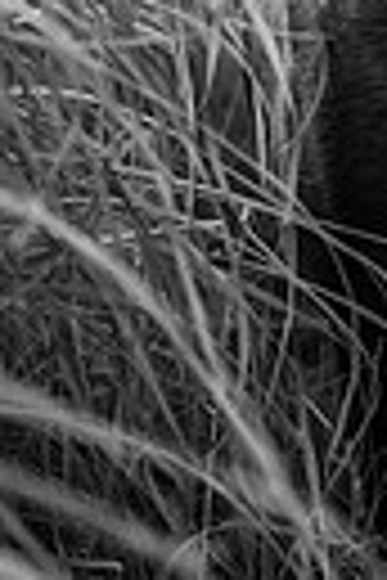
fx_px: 2870
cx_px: 626
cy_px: 67
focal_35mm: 178
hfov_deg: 7.5
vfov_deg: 11.5
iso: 250
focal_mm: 51
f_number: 3.2
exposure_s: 1/400
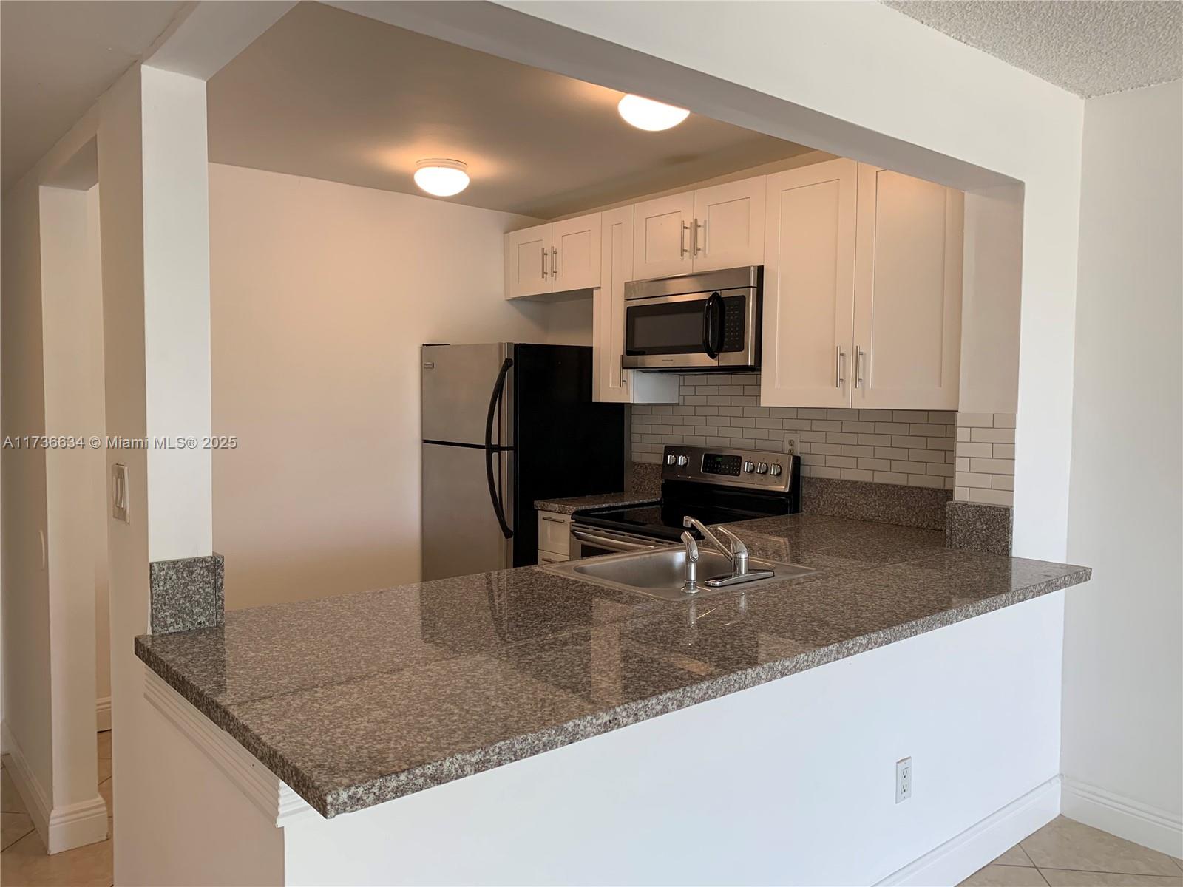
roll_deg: -0.8
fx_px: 889
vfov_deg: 53.1
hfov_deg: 67.3
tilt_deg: -4.2
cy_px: 444
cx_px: 592
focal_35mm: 26
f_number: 1.8
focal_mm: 4.25
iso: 64
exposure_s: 1/120
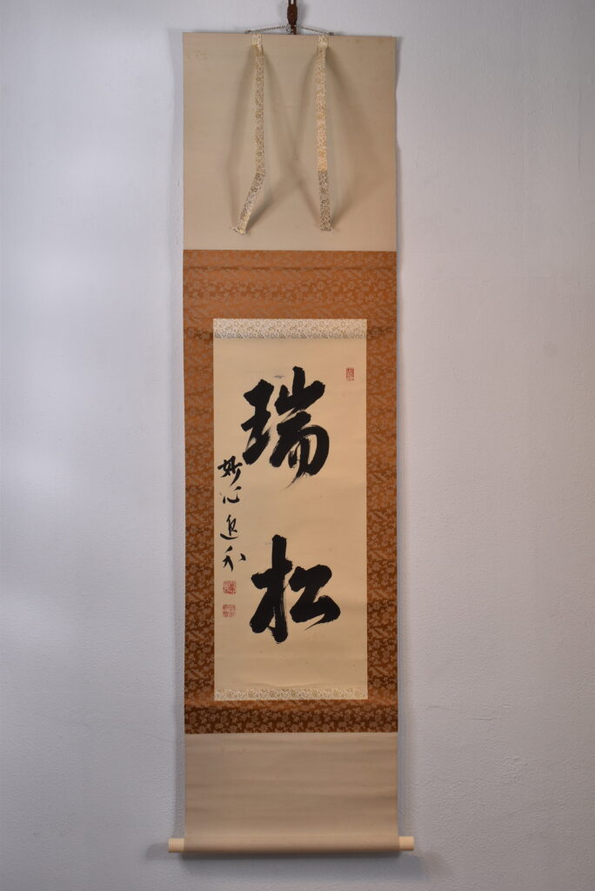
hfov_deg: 28.1
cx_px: 298
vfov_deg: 41.1
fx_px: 1188
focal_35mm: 48
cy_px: 446
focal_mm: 32
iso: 500
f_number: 8
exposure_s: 1/250
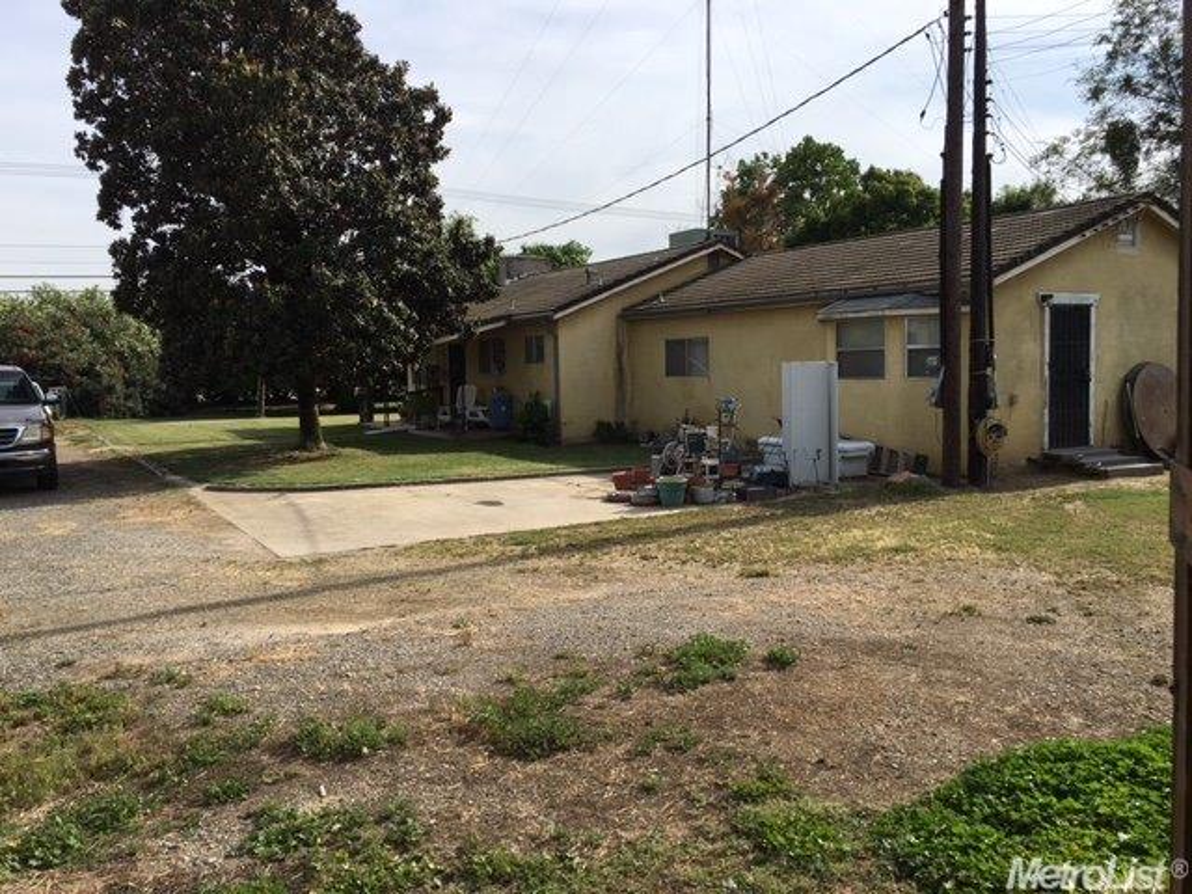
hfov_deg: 61.7
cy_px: 447
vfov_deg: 48.2
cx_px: 596
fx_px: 999
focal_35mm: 29
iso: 25
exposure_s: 1/1672
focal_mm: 4.15
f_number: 2.2
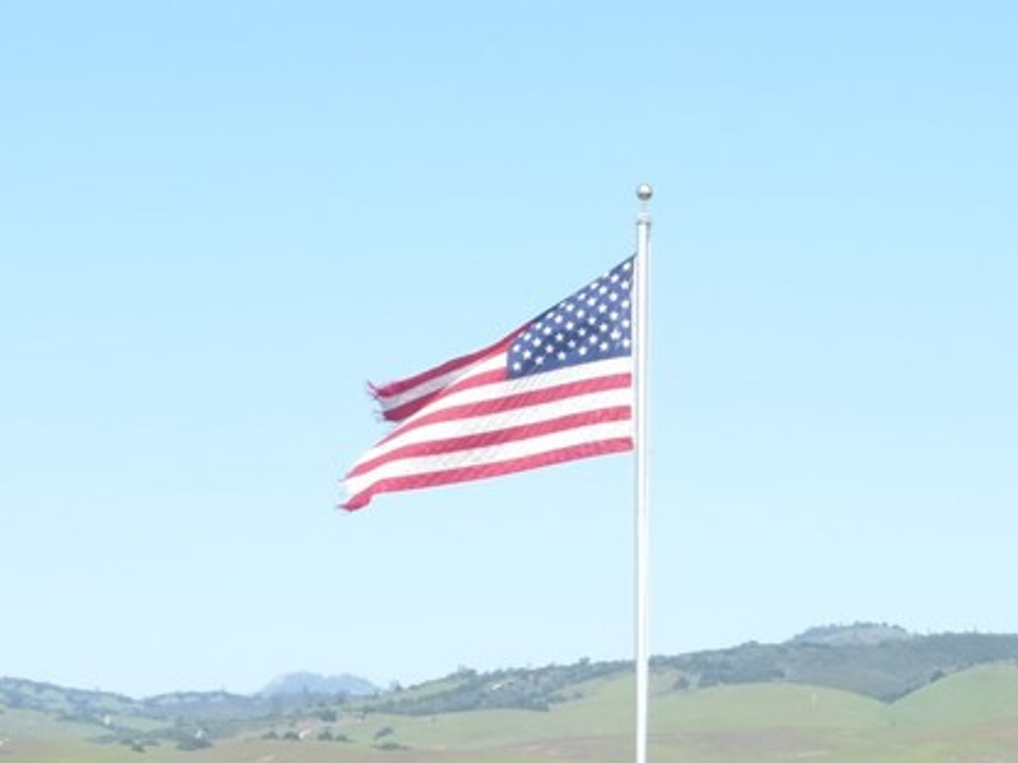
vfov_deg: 5.9
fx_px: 7381
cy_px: 829
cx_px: 602
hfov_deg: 7.9
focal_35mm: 251
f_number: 5.3
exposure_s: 1/400
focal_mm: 18.2
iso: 100
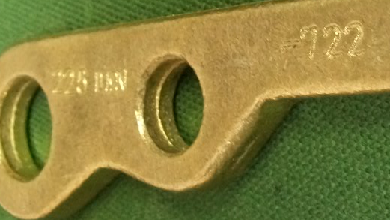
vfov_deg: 12.9
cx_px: 276
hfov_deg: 23.3
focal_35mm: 91
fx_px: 941
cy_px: -59
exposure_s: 1/8
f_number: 2.7
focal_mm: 6.1
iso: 200
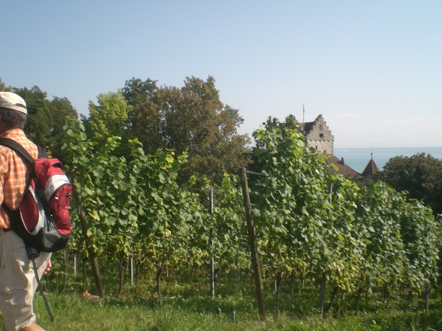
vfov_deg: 37.7
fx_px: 485
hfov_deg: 49.0
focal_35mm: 38
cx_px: 221
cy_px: 166
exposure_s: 1/400
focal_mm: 6.3
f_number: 4.4
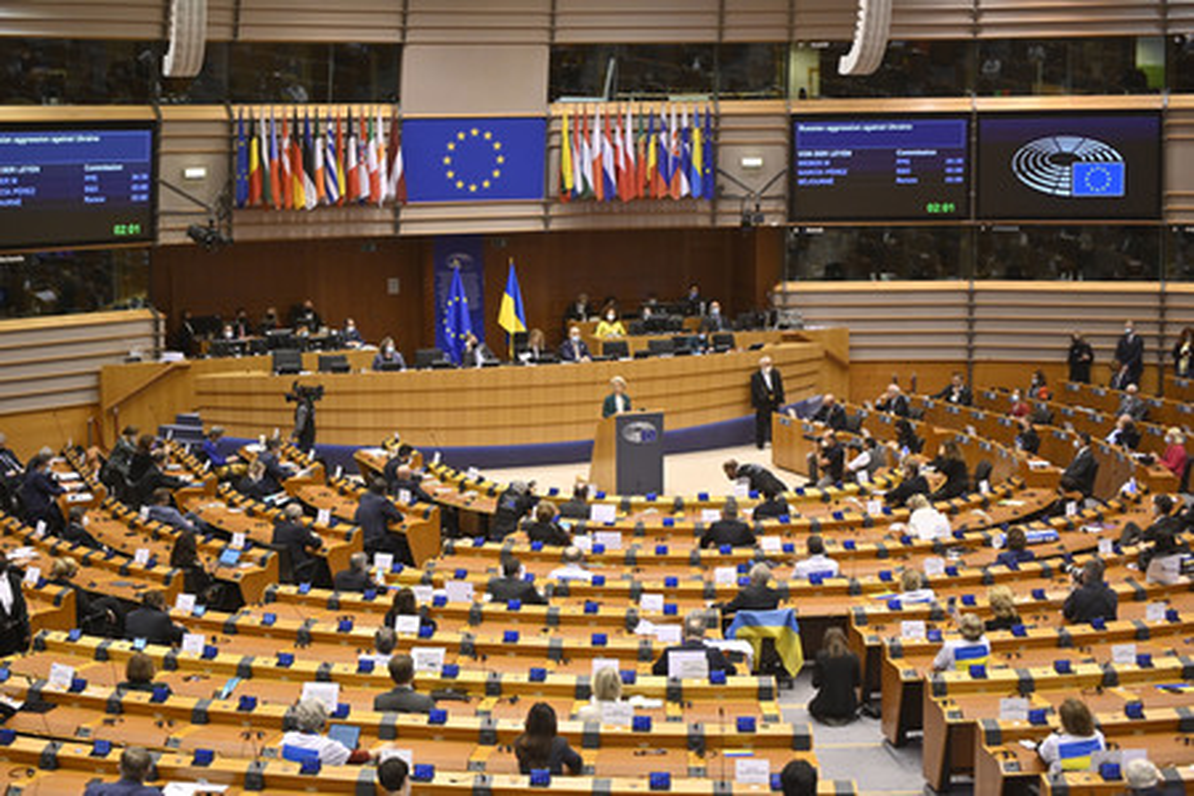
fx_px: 1658
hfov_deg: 39.6
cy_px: 398
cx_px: 597
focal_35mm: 50
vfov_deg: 27.0
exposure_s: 1/320
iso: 1250
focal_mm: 50
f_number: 4
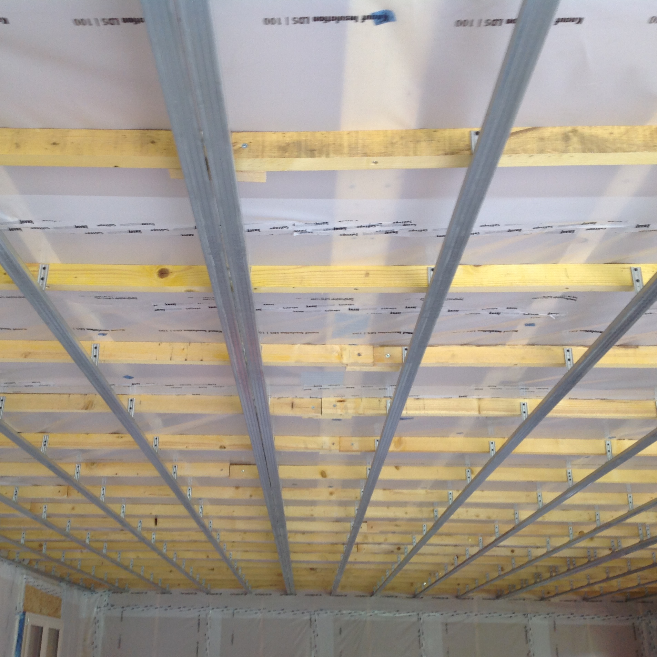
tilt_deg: +24.2
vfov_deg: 40.0
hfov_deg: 39.9
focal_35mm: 42
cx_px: 276
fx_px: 902
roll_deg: -0.3
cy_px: 332
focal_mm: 4.28
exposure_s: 1/15
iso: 50
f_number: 2.4
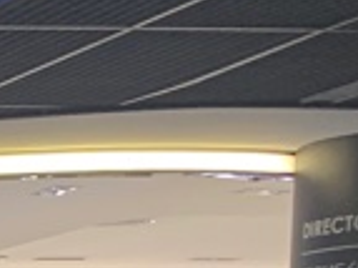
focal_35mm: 186
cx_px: -864
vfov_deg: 7.5
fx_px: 1922
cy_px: 619
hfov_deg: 8.2
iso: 80
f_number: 1.8
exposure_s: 1/50
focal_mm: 4.25
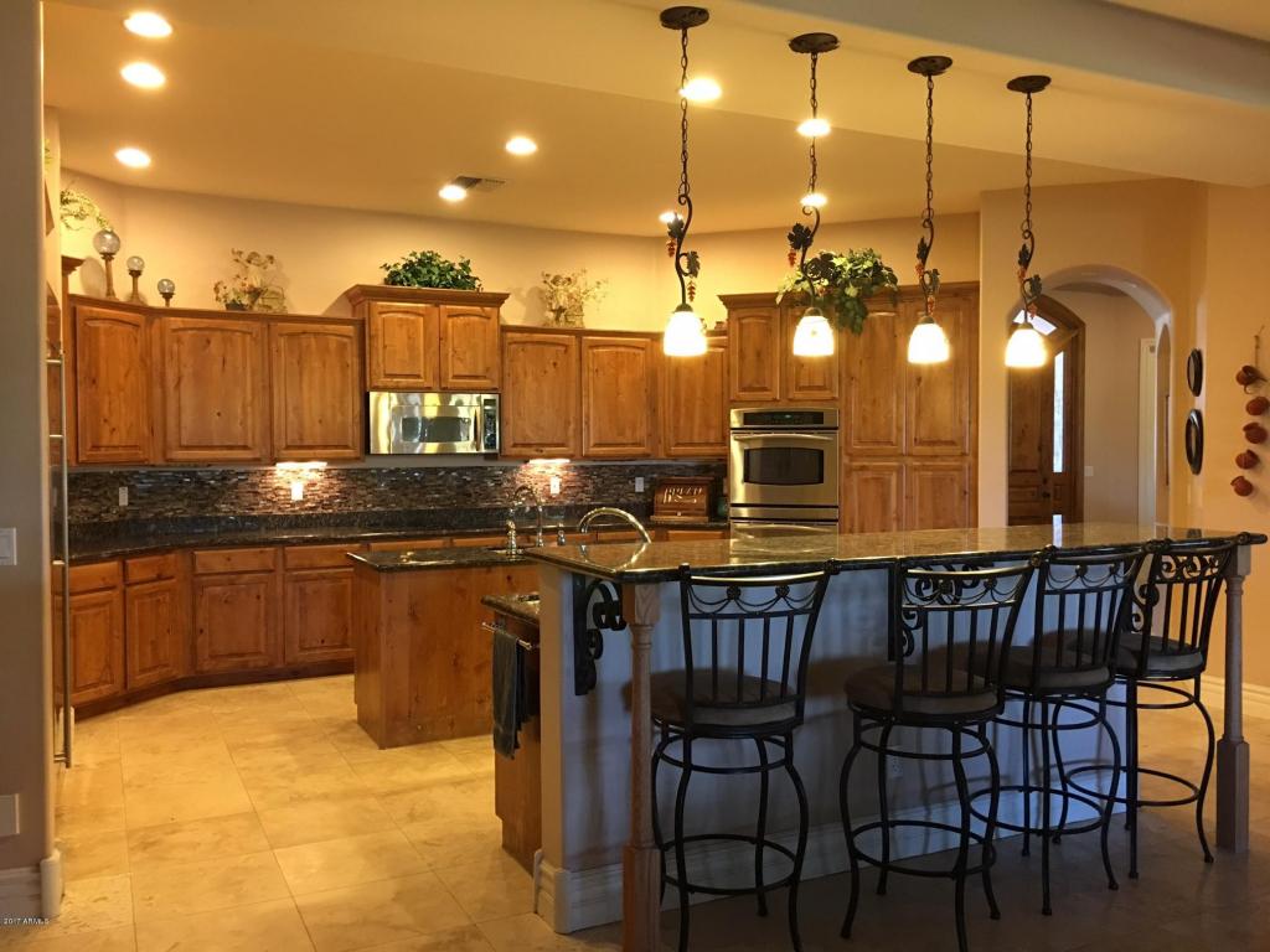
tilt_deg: -0.2
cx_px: 635
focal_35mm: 29
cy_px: 476
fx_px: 1064
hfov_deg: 61.7
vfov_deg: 48.2
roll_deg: -0.2
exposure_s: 1/10
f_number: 2.2
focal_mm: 4.15
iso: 80
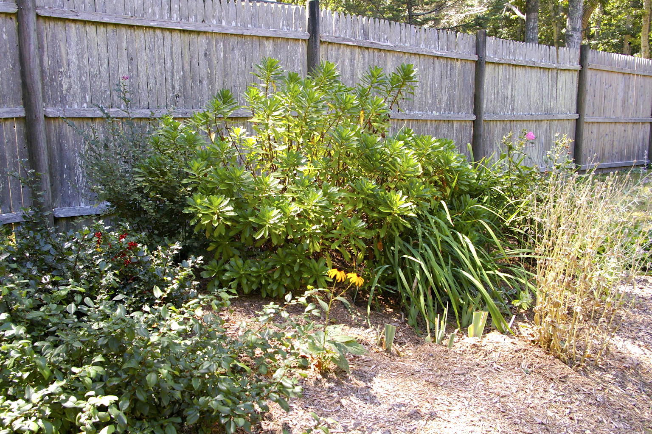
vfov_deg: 36.9
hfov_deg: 53.1
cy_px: 217
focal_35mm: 36
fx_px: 652
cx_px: 326
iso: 800
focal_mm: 24
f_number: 8
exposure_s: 1/125
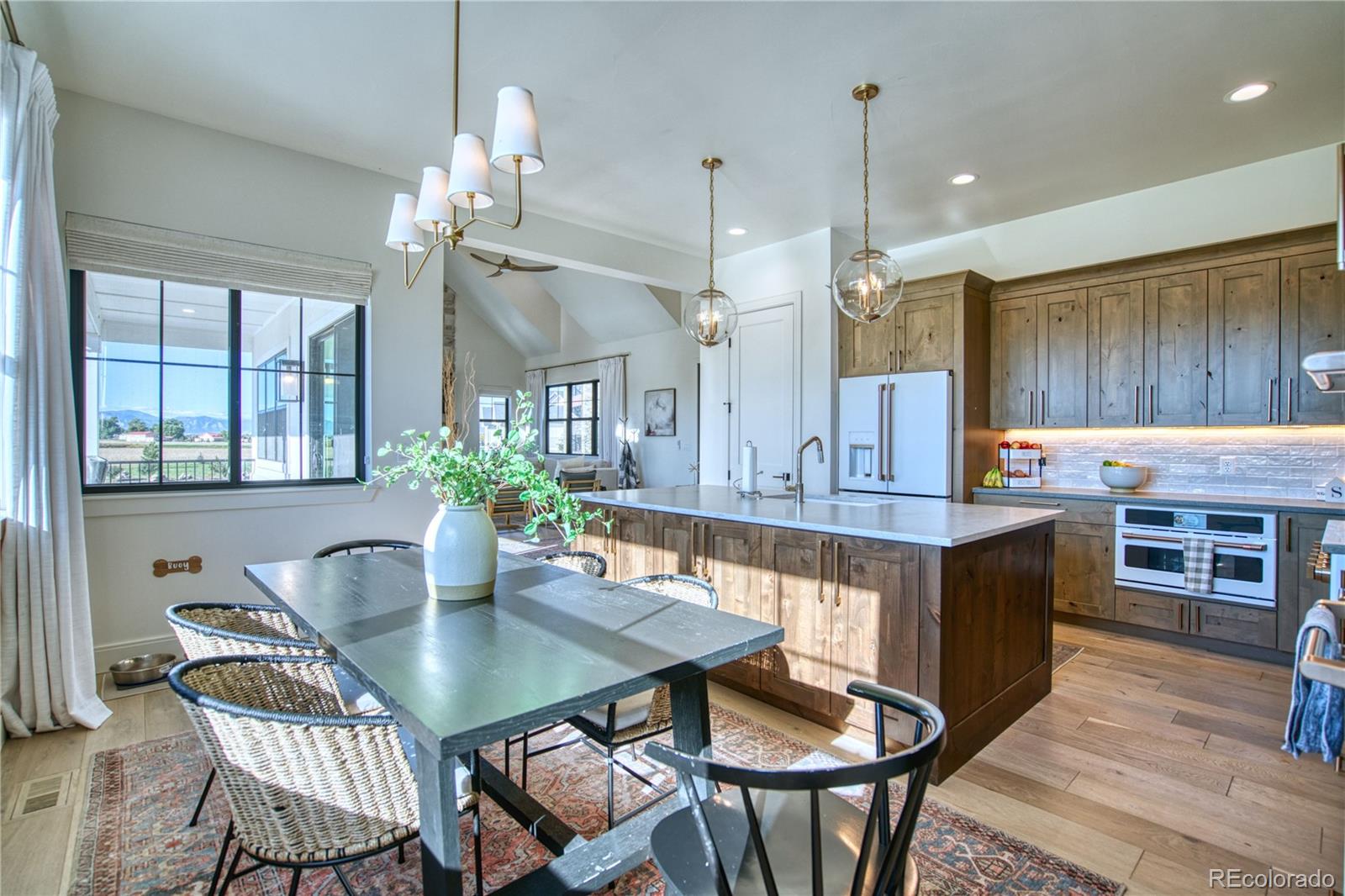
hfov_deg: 96.7
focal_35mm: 16
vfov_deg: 73.7
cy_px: 448
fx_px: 598
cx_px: 672
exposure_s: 1/320
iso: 500
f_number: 4
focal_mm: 16
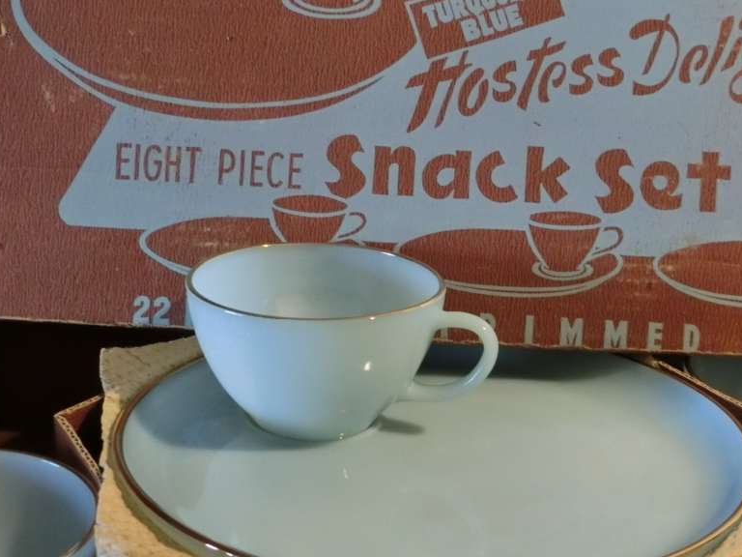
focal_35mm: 60
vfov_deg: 24.4
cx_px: 438
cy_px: 248
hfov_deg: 32.1
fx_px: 1286
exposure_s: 1/15
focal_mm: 8
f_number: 4.4
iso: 800
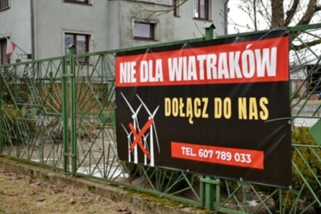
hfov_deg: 37.4
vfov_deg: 25.5
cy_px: 111
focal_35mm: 53
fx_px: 472
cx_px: 194
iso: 400
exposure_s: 1/1000
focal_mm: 22
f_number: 4
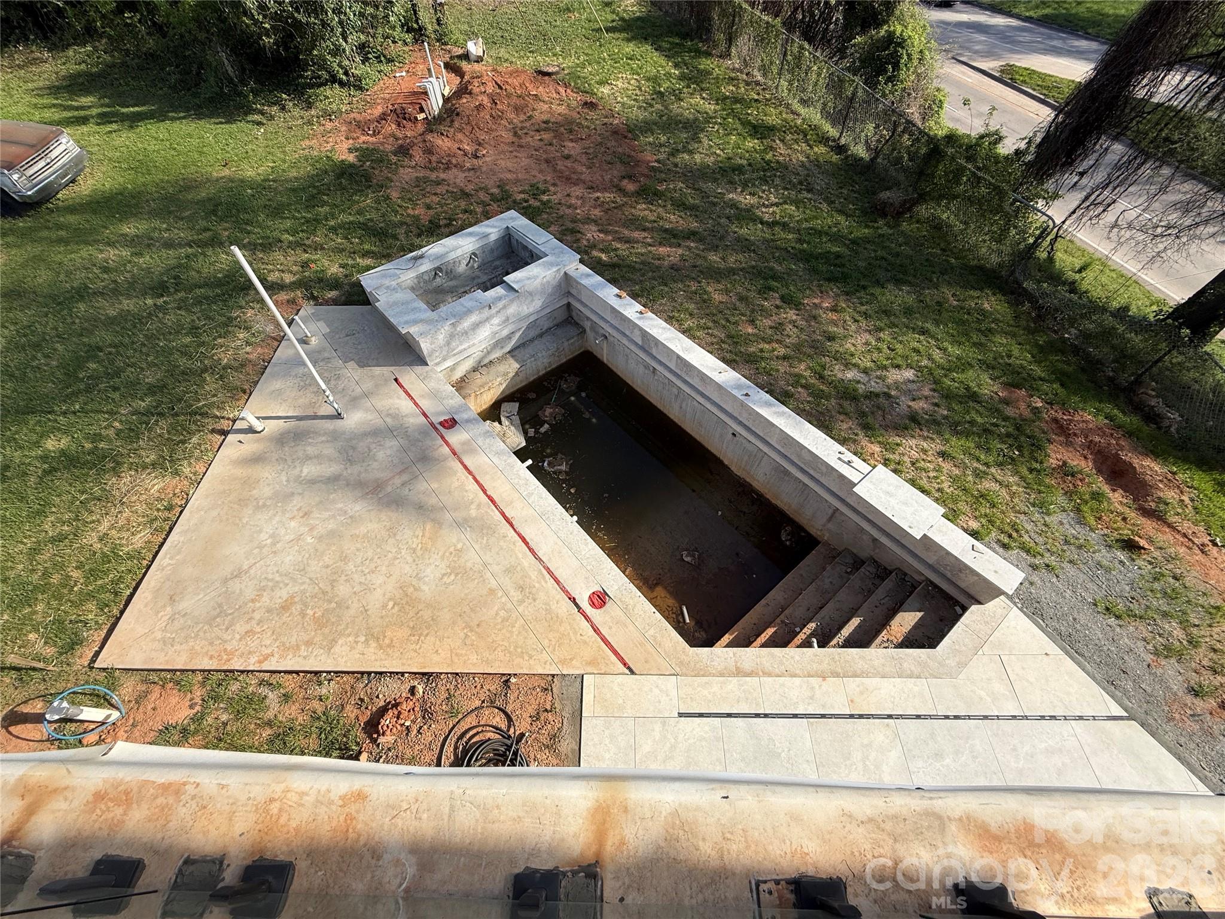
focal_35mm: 14
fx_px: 495
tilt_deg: -54.3
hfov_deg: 102.1
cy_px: 460
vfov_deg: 85.7
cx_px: 612
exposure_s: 1/1001
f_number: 2.2
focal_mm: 2.22
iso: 50
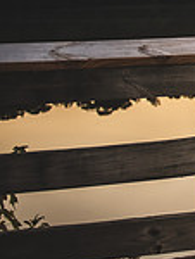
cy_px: -10
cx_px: 476
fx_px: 689
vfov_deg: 20.5
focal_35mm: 92
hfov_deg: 12.5
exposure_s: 1/2000
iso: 200
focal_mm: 24
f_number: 2.8
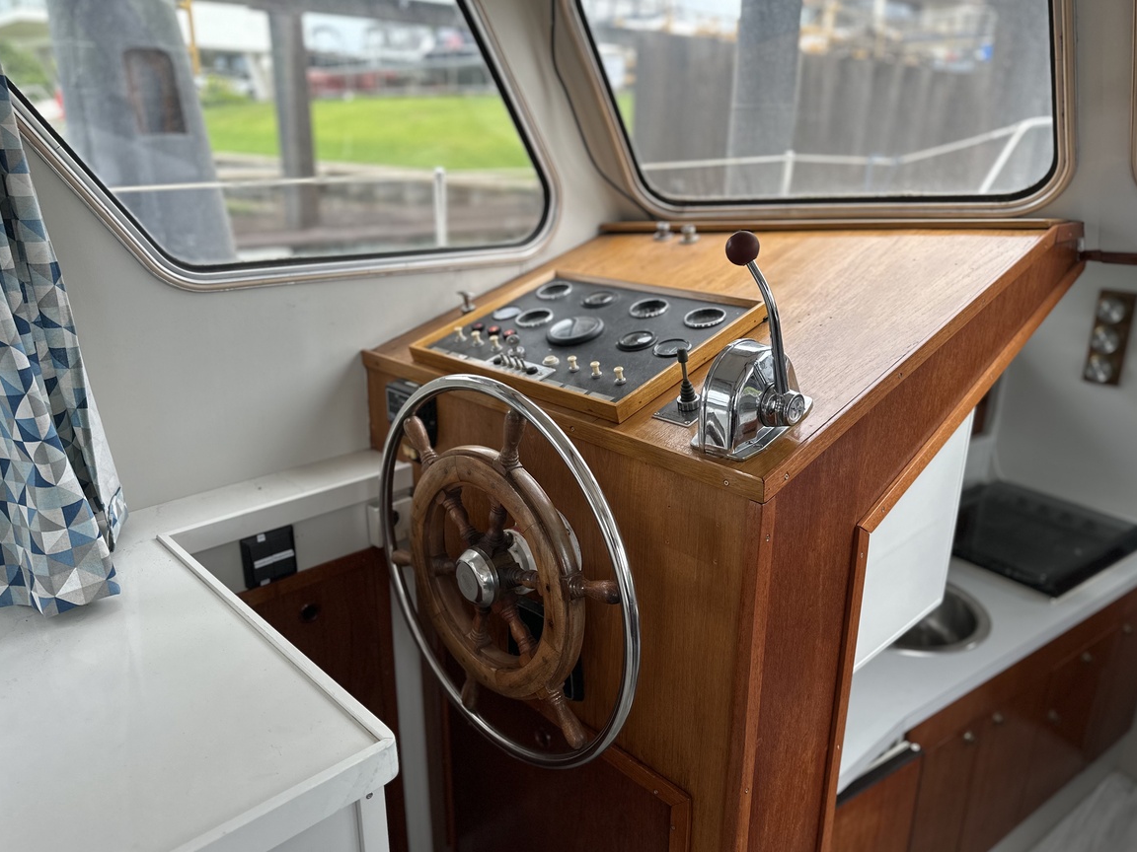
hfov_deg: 69.4
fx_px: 821
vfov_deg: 54.9
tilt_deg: -19.9
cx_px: 582
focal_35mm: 25
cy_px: 428
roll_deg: -1.3
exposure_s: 1/570
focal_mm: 6.86
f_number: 1.78
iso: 80
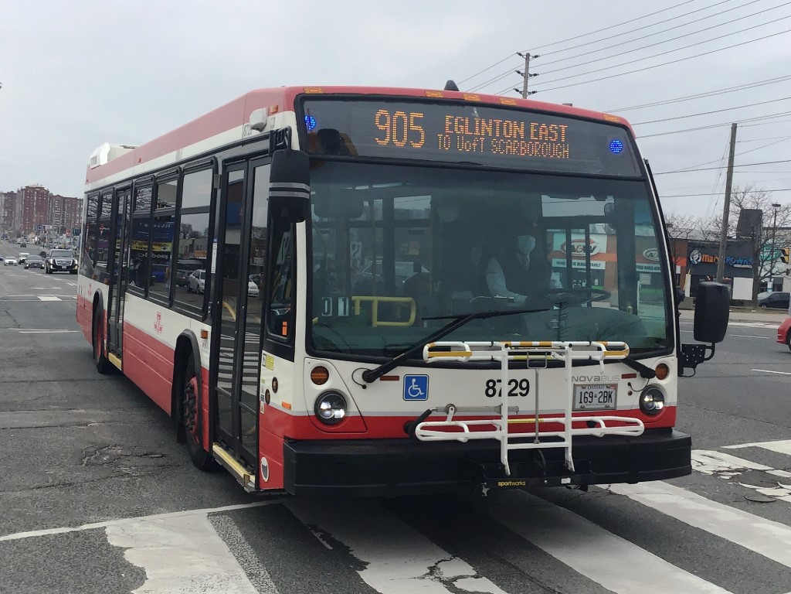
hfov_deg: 58.4
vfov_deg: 45.4
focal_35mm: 31
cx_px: 396
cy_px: 297
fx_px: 708
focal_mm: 3.3
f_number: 2.4
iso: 25
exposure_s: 1/1664
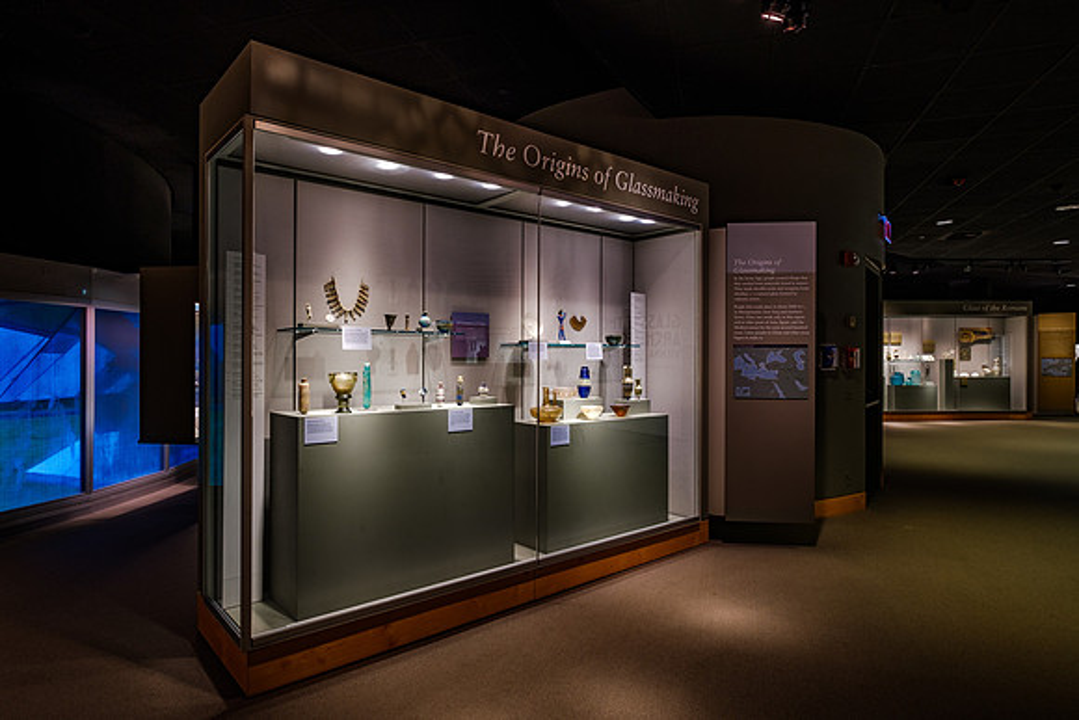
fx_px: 615
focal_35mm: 21
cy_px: 354
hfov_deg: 82.5
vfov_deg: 60.7
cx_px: 533
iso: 200
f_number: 8
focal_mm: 13.2
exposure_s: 1.5
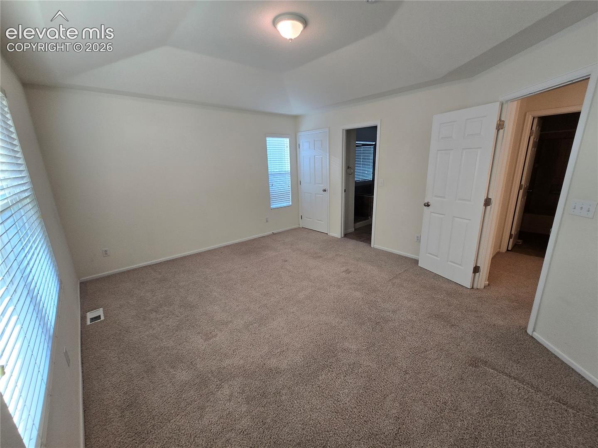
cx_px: 299
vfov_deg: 89.9
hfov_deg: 106.2
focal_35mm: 13
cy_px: 224
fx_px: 225
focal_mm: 2.2
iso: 100
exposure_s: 1/60
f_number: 2.2
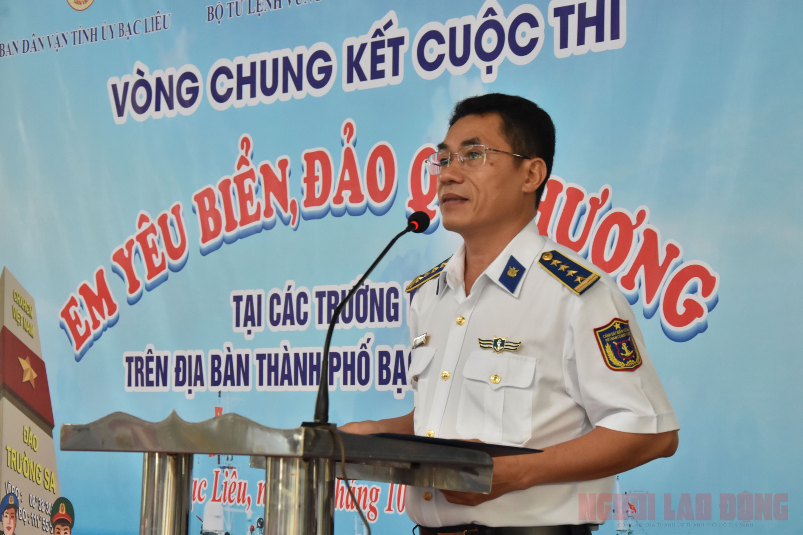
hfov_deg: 23.4
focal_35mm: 87
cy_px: 268
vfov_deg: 15.7
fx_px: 1940
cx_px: 402
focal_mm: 58
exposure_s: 1/200
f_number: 6.3
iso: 1600
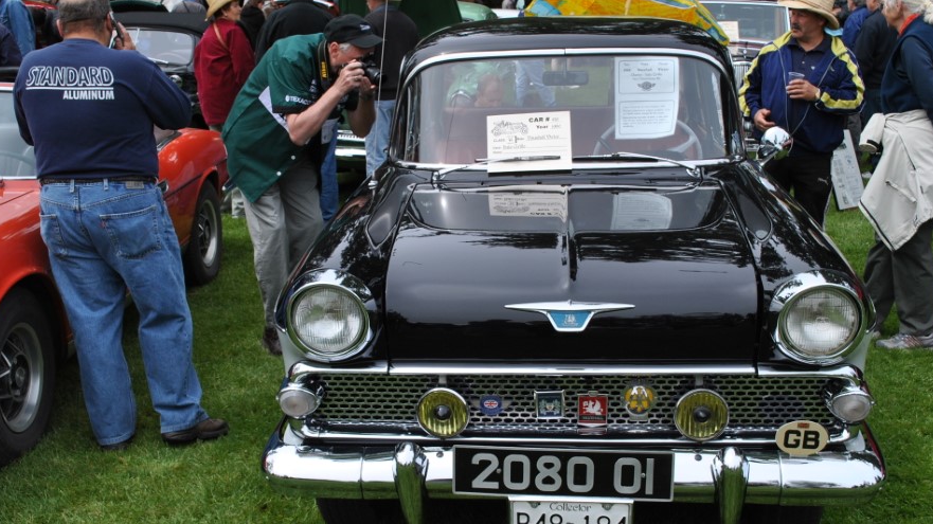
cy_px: 284
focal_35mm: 45
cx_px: 468
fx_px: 1113
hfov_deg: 45.5
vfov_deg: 26.5
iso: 200
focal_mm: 28
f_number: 9
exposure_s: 1/320
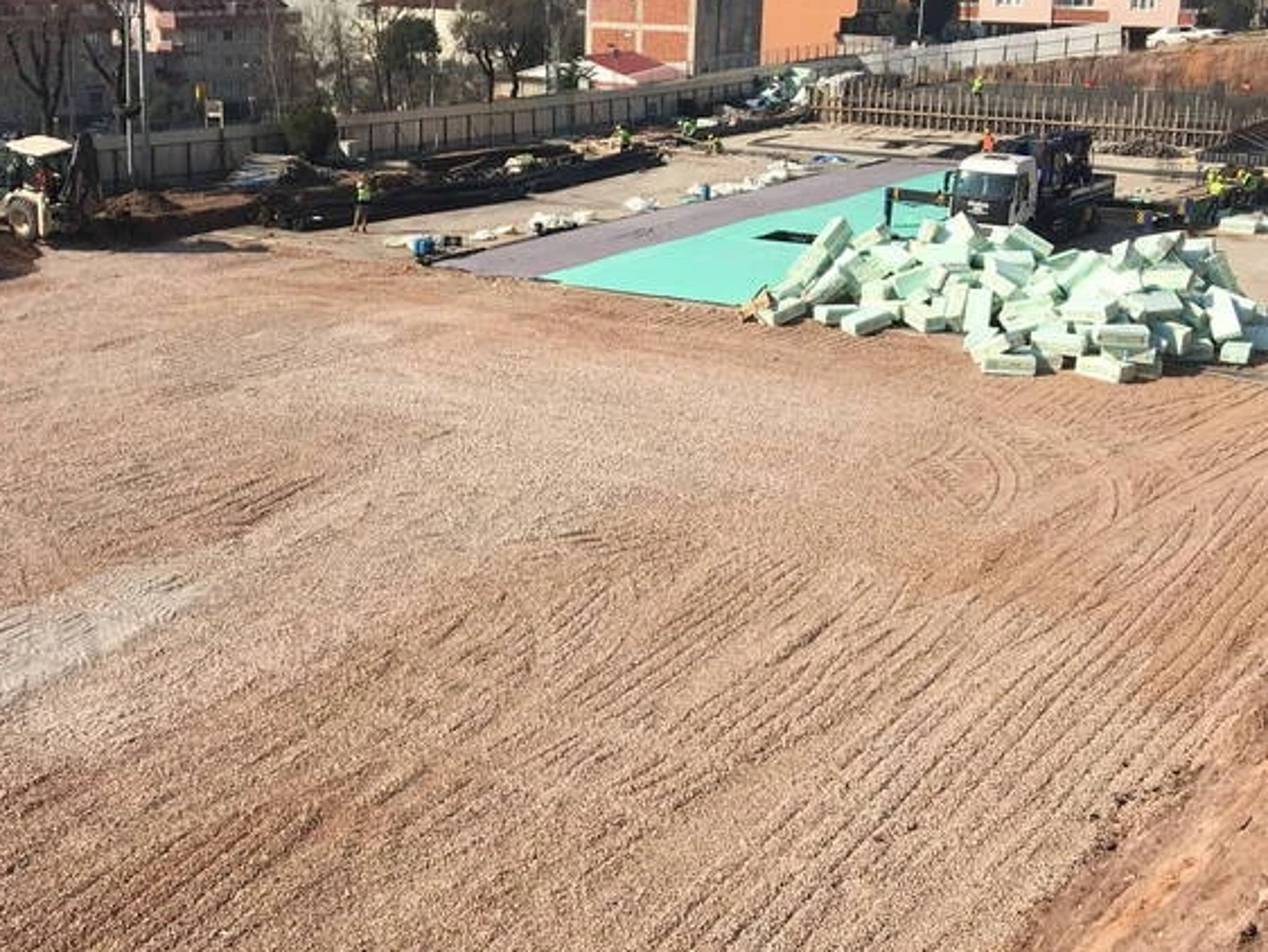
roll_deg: -1.3
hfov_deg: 36.6
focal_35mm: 52
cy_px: 444
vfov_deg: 28.0
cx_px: 494
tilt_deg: -13.6
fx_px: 1906
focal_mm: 4.15
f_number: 2.2
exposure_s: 1/1876
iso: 25
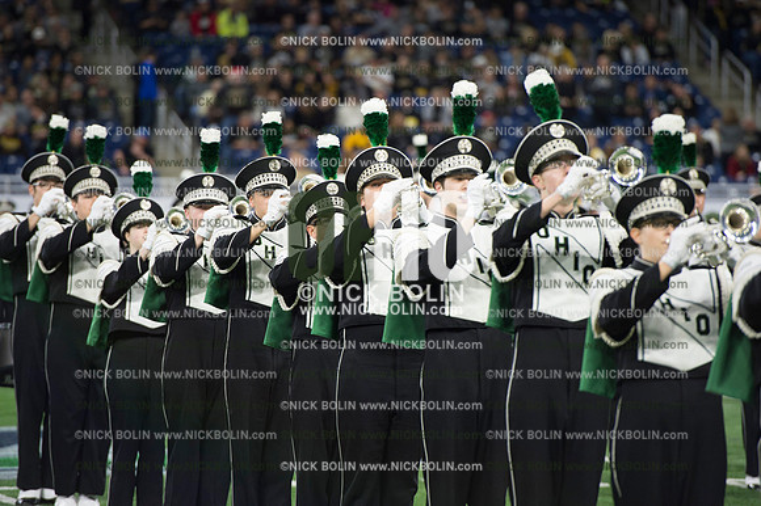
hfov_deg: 10.3
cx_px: 380
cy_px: 253
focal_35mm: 200
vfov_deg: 6.9
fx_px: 4225
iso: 2500
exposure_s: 1/1000
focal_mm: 200
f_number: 3.5
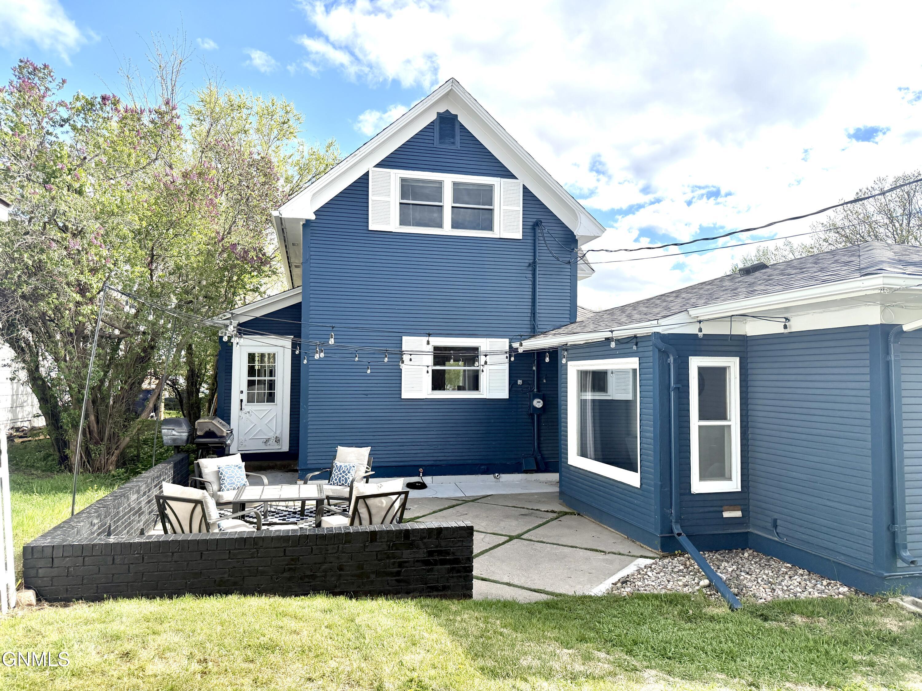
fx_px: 639
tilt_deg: +2.6
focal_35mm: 24
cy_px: 346
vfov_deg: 56.8
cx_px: 461
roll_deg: -0.6
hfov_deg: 71.6
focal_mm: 6.76
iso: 100
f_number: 1.78
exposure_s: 1/5319
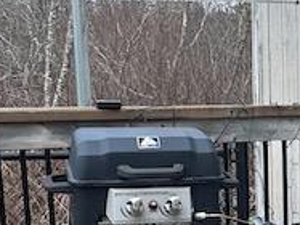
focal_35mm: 96
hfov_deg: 19.3
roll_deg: -0.6
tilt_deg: -11.5
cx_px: 363
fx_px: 831
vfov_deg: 15.1
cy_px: 227
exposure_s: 1/713
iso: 40
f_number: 2.2
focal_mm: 2.22
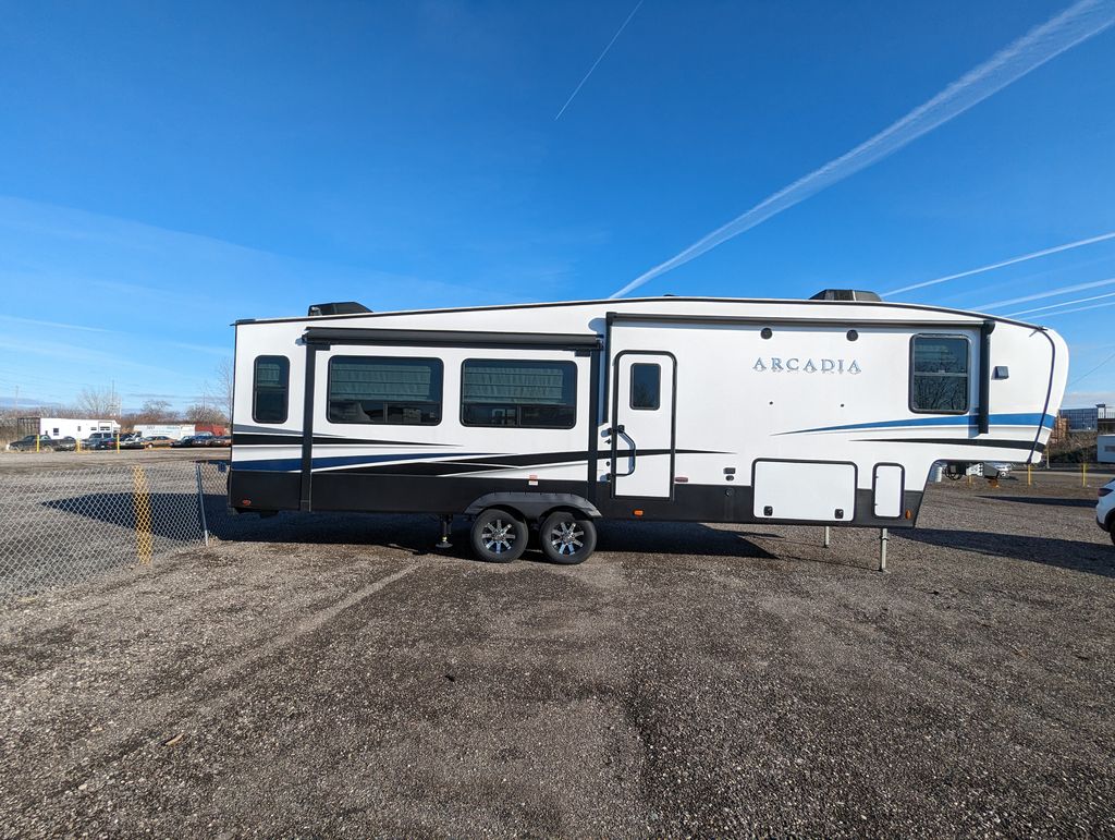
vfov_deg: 78.2
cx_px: 558
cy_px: 420
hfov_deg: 94.4
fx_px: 516
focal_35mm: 16
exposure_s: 1/2066
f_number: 2.2
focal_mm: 2.35
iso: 66
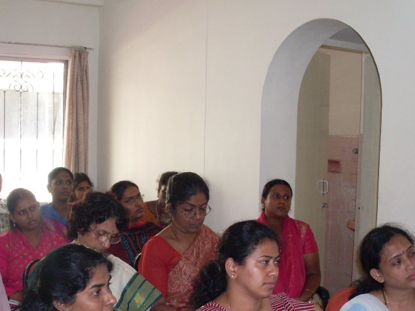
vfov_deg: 24.5
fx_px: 707
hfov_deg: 32.7
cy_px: 234
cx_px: 187
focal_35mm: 59
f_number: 2.8
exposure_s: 1/45
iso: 100
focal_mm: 6.3
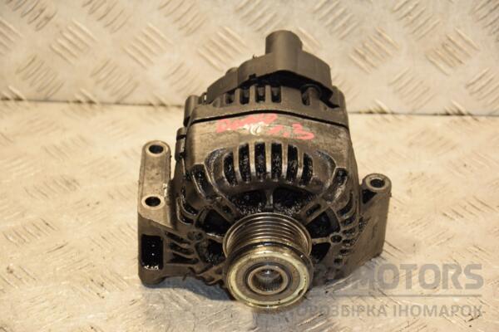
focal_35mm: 112
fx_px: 1559
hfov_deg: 18.2
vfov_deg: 12.2
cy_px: 166
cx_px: 250
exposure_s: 1/125
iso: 800
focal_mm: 75
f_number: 5.3
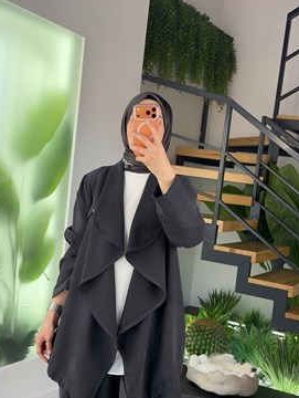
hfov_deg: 26.6
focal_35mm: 55
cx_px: 130
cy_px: 218
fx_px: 632
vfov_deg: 34.9
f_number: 1.78
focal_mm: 6.76
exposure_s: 1/176
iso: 64
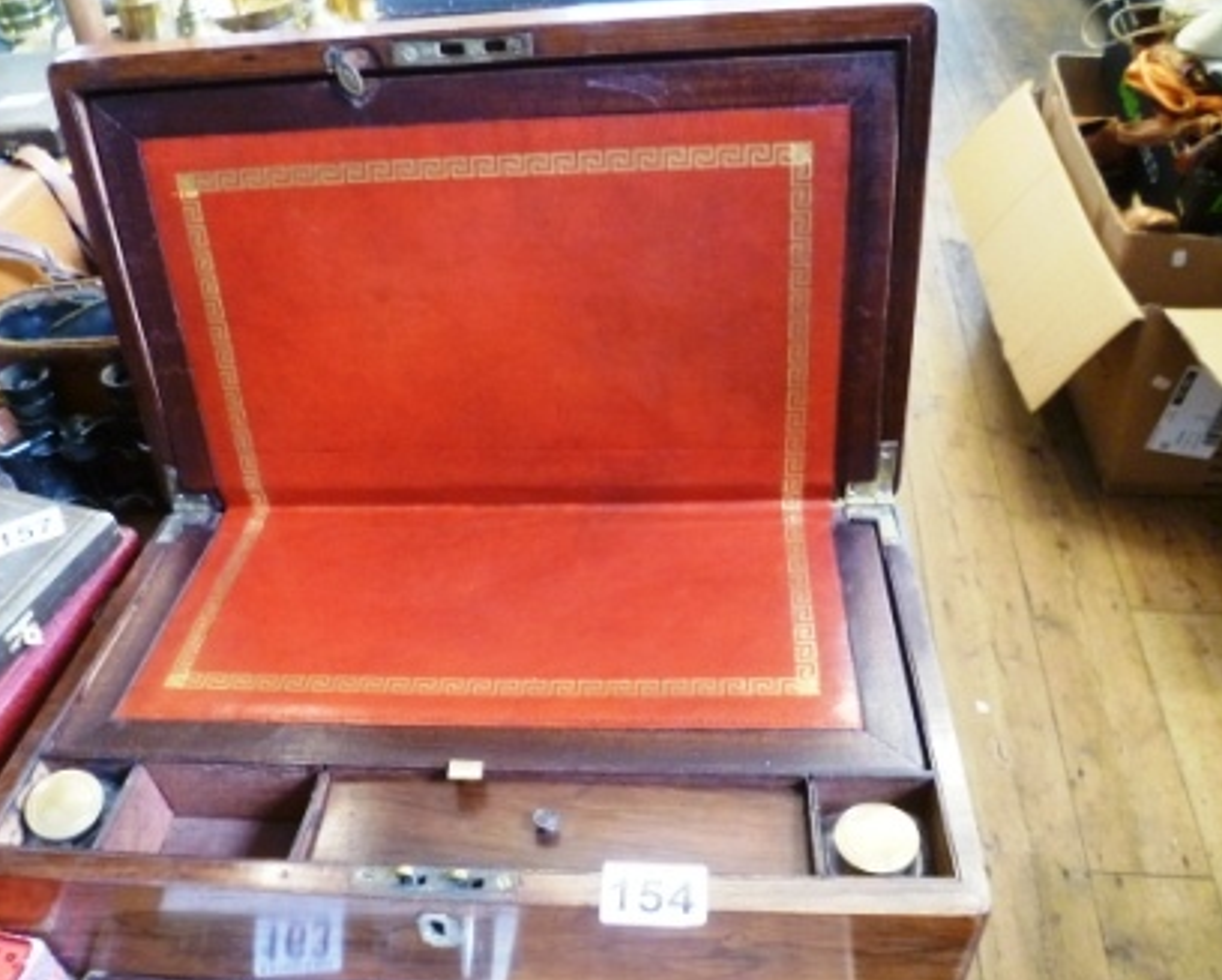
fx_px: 1086
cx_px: 578
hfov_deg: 58.7
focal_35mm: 30
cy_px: 494
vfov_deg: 48.6
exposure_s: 1/20
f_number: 2.8
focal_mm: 5
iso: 400
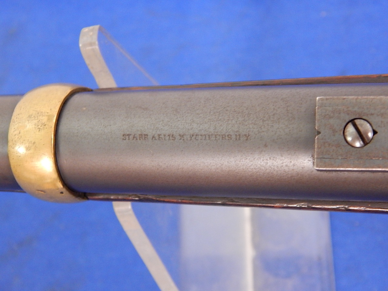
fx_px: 684
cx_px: 194
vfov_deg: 24.0
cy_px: 146
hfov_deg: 31.7
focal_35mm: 61
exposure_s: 1/8
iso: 500
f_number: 4
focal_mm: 10.9
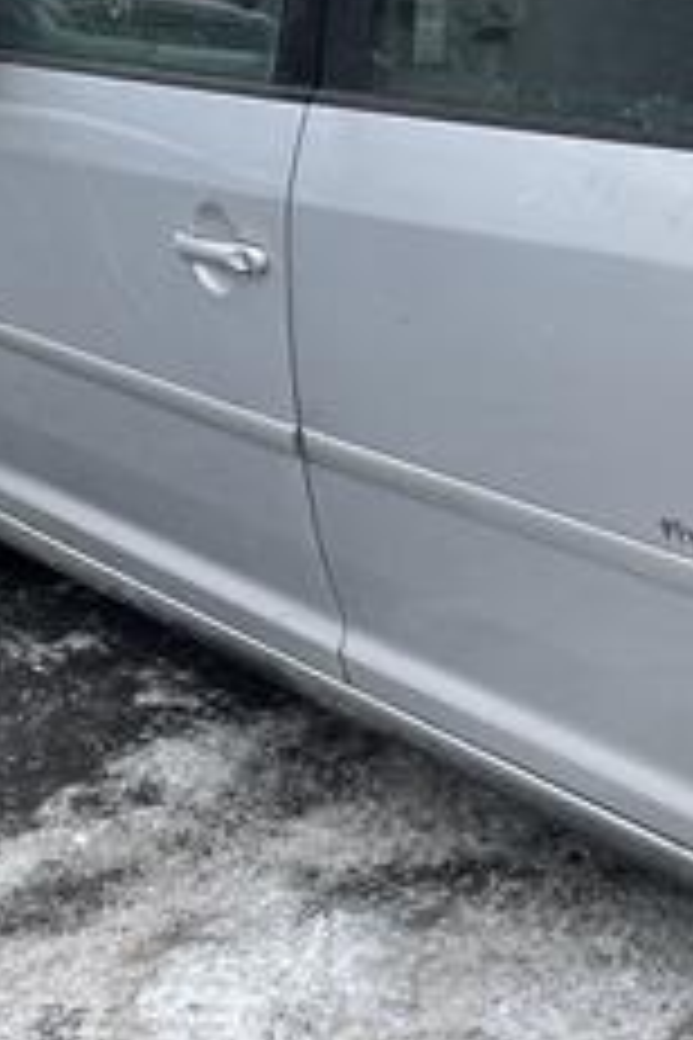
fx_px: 2165
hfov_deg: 17.7
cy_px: 504
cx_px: 698
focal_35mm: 75
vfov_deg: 27.0
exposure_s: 1/251
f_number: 1.6
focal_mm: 4.2
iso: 32
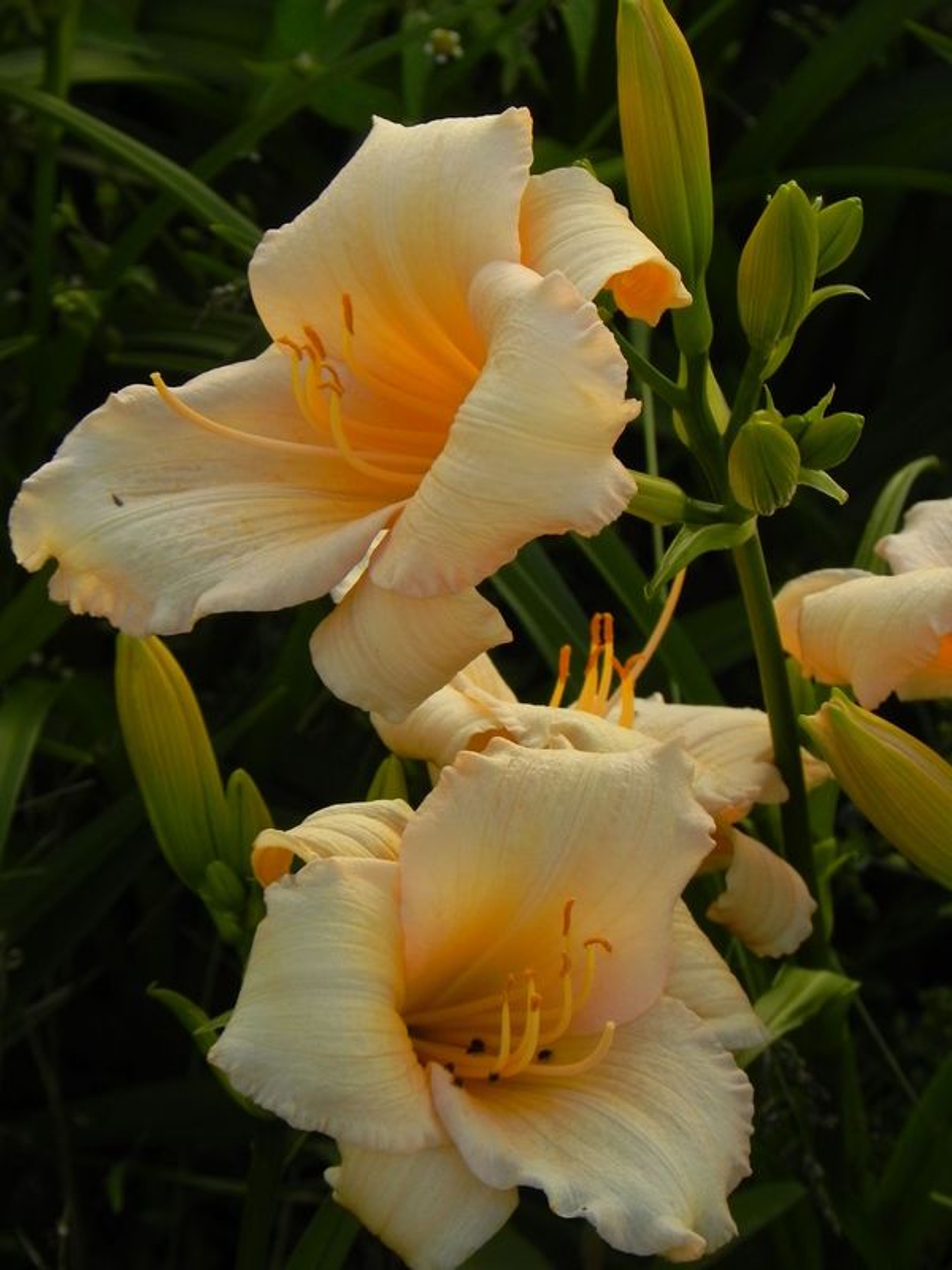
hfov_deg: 6.0
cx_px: 476
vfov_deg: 8.0
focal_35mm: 247
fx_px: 9057
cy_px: 635
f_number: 5.6
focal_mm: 44
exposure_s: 1/40
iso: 160
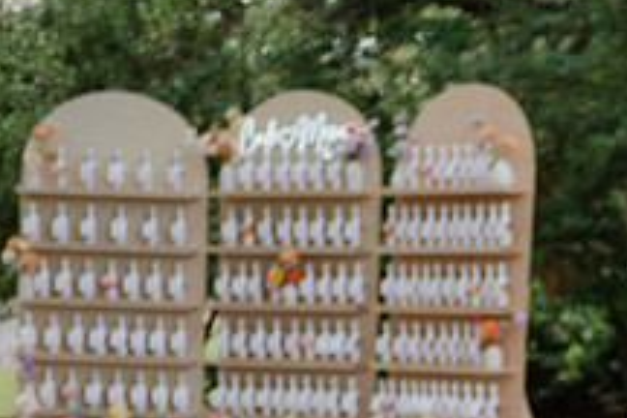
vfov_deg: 9.7
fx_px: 2421
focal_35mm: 139
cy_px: 522
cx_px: 802
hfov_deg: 14.2
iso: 400
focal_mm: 50
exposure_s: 1/2000
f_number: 2.8
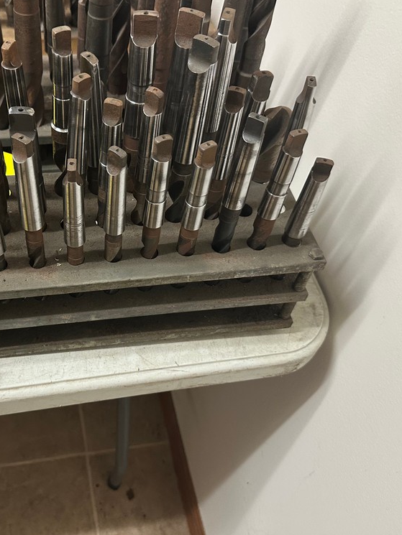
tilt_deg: -53.1
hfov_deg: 42.2
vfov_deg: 55.3
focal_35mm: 33
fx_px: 511
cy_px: 261
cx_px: 122
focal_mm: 6.86
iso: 320
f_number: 1.78
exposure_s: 1/53
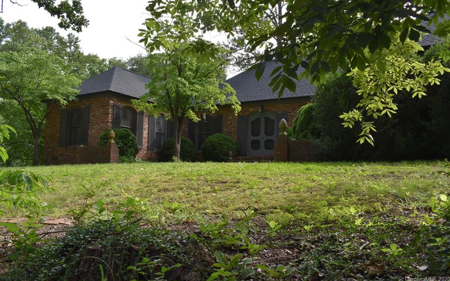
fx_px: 343
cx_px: 225
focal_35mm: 28
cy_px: 131
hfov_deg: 66.5
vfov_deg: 44.5
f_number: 8
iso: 280
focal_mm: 18
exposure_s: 1/250
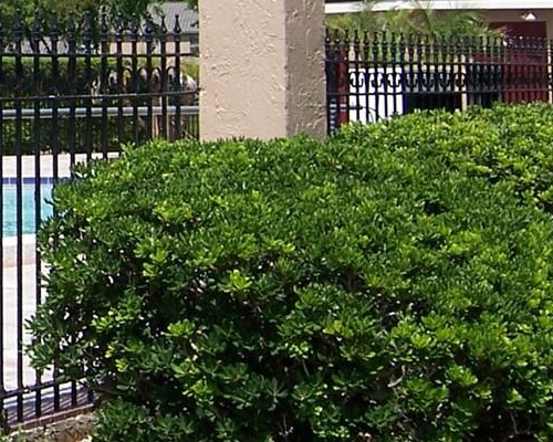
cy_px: -69
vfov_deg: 14.5
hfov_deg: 17.1
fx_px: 1686
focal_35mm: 103
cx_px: -236
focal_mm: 5.5
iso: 80
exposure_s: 1/750
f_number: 4
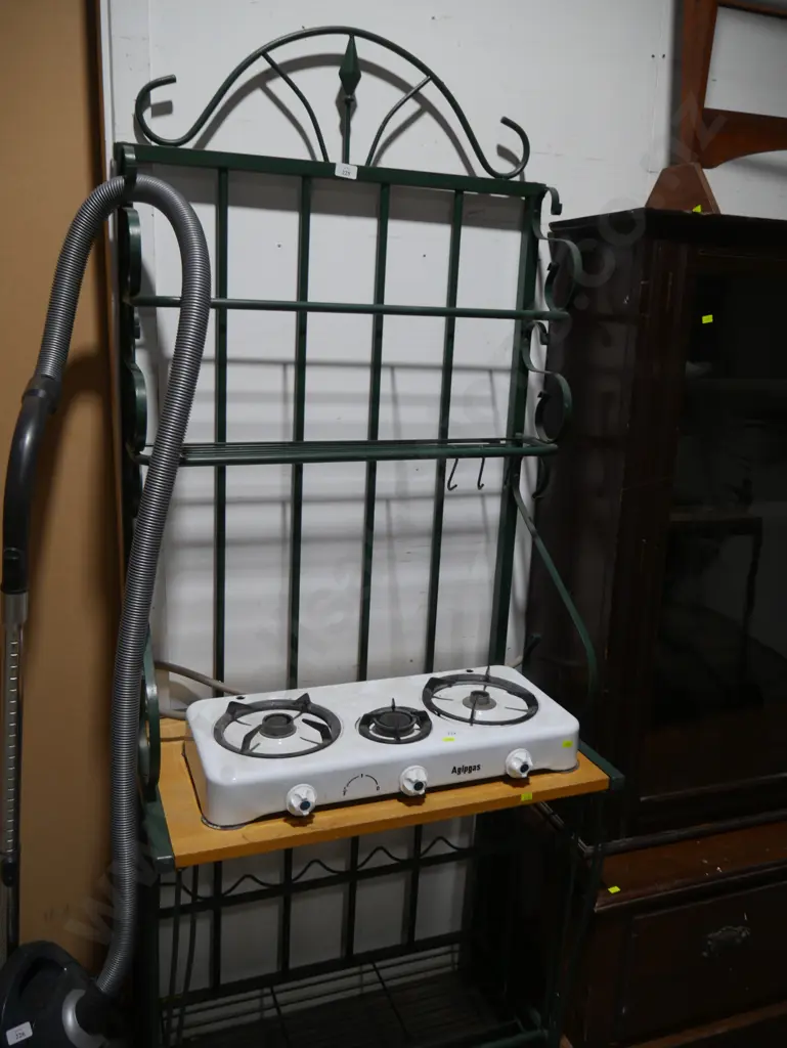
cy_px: 524
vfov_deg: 63.4
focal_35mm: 28
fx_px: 848
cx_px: 394
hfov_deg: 49.8
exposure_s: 1/125
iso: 200
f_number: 3.5
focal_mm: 14
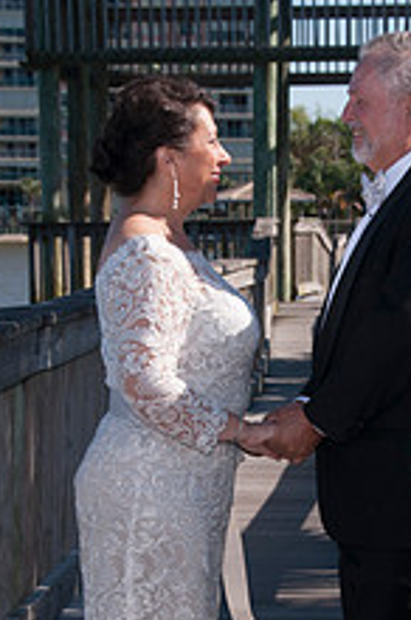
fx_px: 2525
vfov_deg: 13.9
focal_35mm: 147
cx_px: 289
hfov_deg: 9.3
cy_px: 454
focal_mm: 48
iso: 100
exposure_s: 1/250
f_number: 10
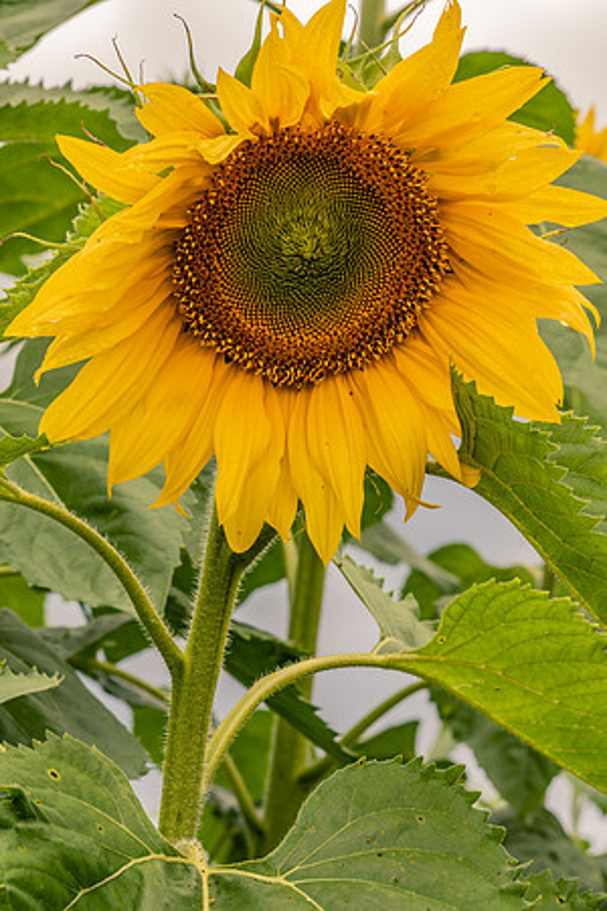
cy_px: 456
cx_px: 304
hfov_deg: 8.7
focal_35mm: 157
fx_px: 3970
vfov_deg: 13.1
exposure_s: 1/2.5
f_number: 14
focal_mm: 105
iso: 100
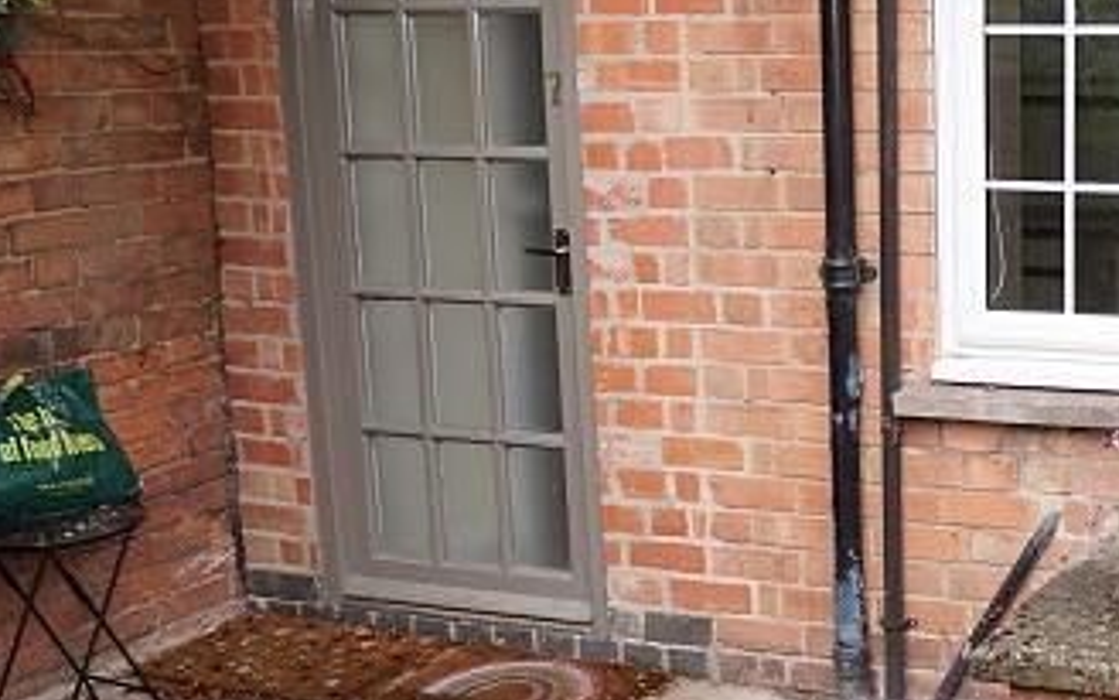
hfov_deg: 33.5
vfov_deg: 24.0
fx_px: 1647
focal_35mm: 54
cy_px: 359
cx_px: 1180
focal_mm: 17
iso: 100
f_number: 2.8
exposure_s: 1/250
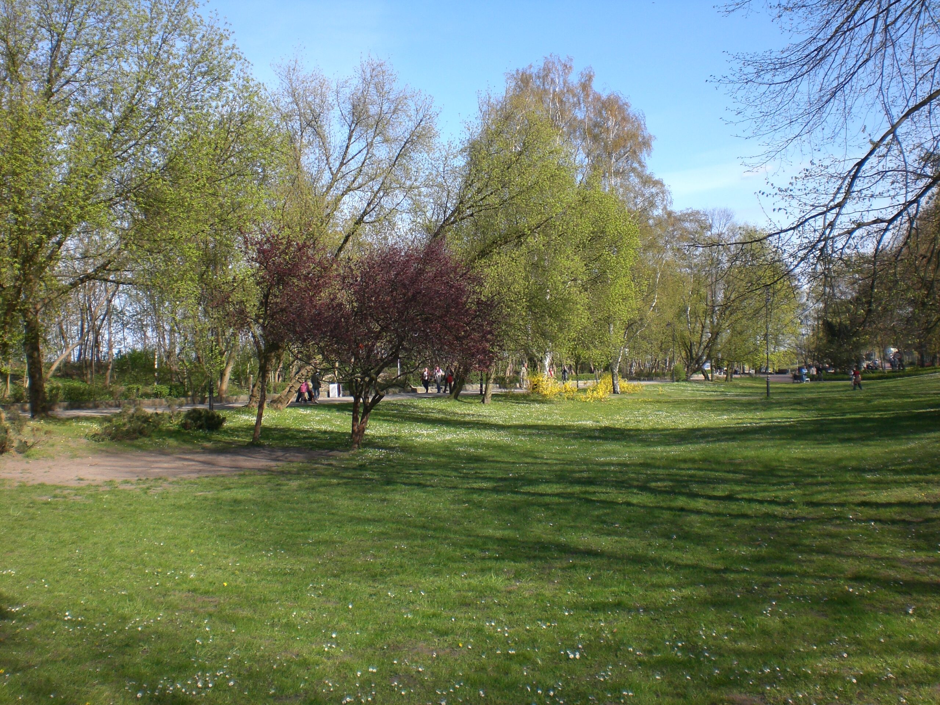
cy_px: 352
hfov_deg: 49.0
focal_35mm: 38
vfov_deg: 37.7
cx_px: 470
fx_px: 1032
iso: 50
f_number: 4.4
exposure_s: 1/250
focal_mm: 6.3
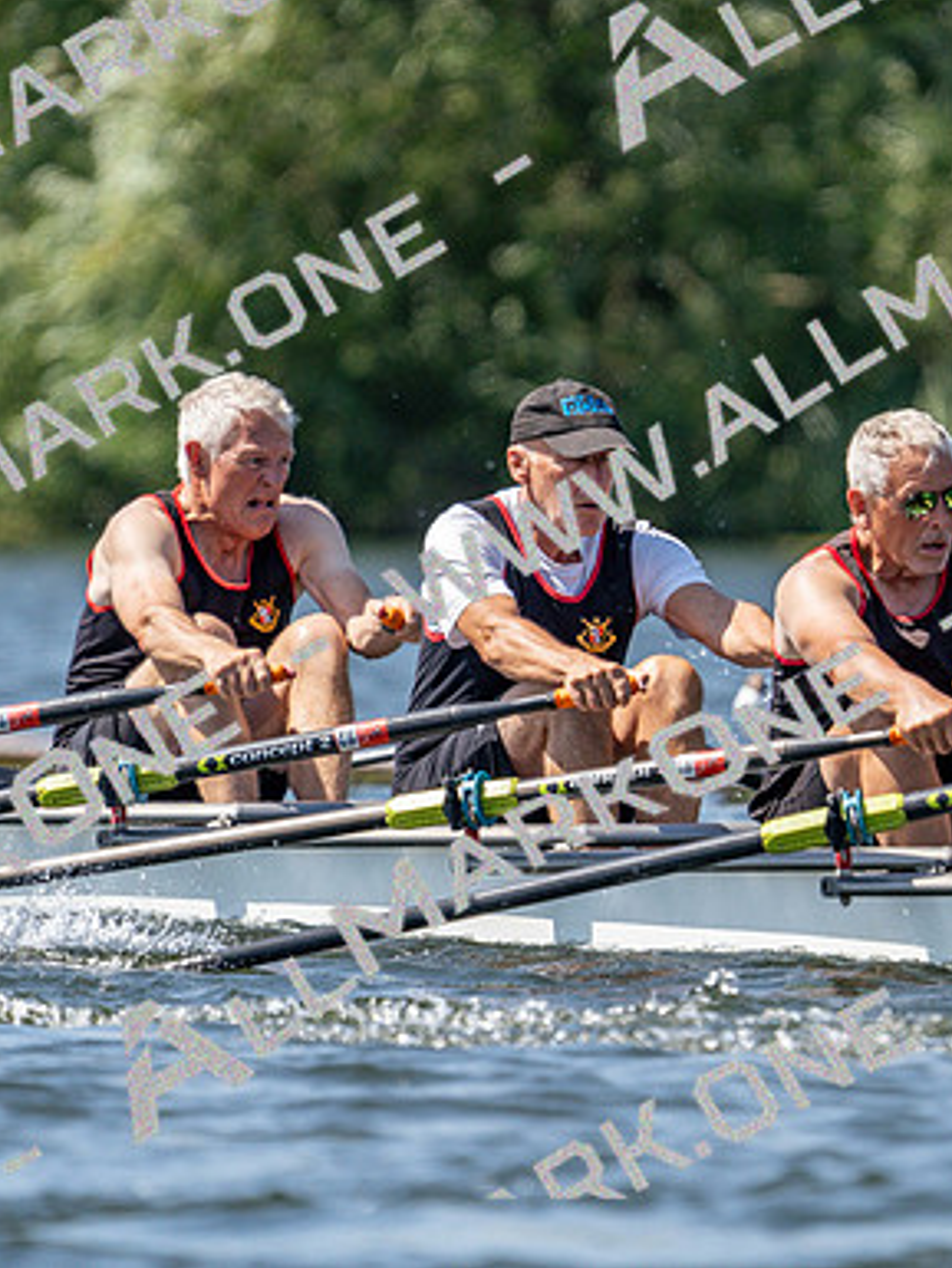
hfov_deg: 2.1
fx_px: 26570
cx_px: 791
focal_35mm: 725
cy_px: 634
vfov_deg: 2.7
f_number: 6.3
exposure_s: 1/2000
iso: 400
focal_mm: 500
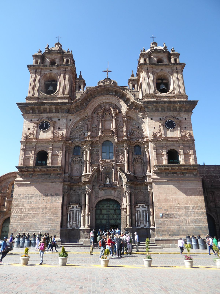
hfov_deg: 51.4
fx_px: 229
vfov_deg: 65.3
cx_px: 110
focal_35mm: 27
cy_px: 147
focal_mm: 4.7
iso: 80
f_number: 3.4
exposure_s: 1/320
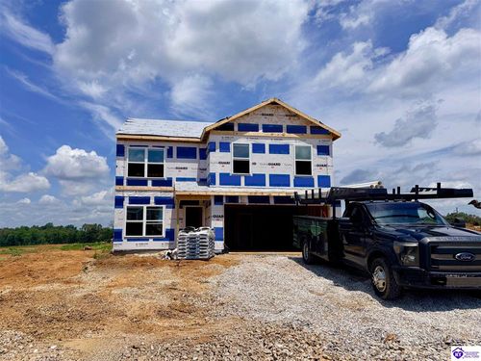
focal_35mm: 24
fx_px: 333
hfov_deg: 71.6
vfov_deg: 56.8
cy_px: 180
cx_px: 240
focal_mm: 6.76
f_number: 1.8
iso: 80
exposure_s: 1/12000
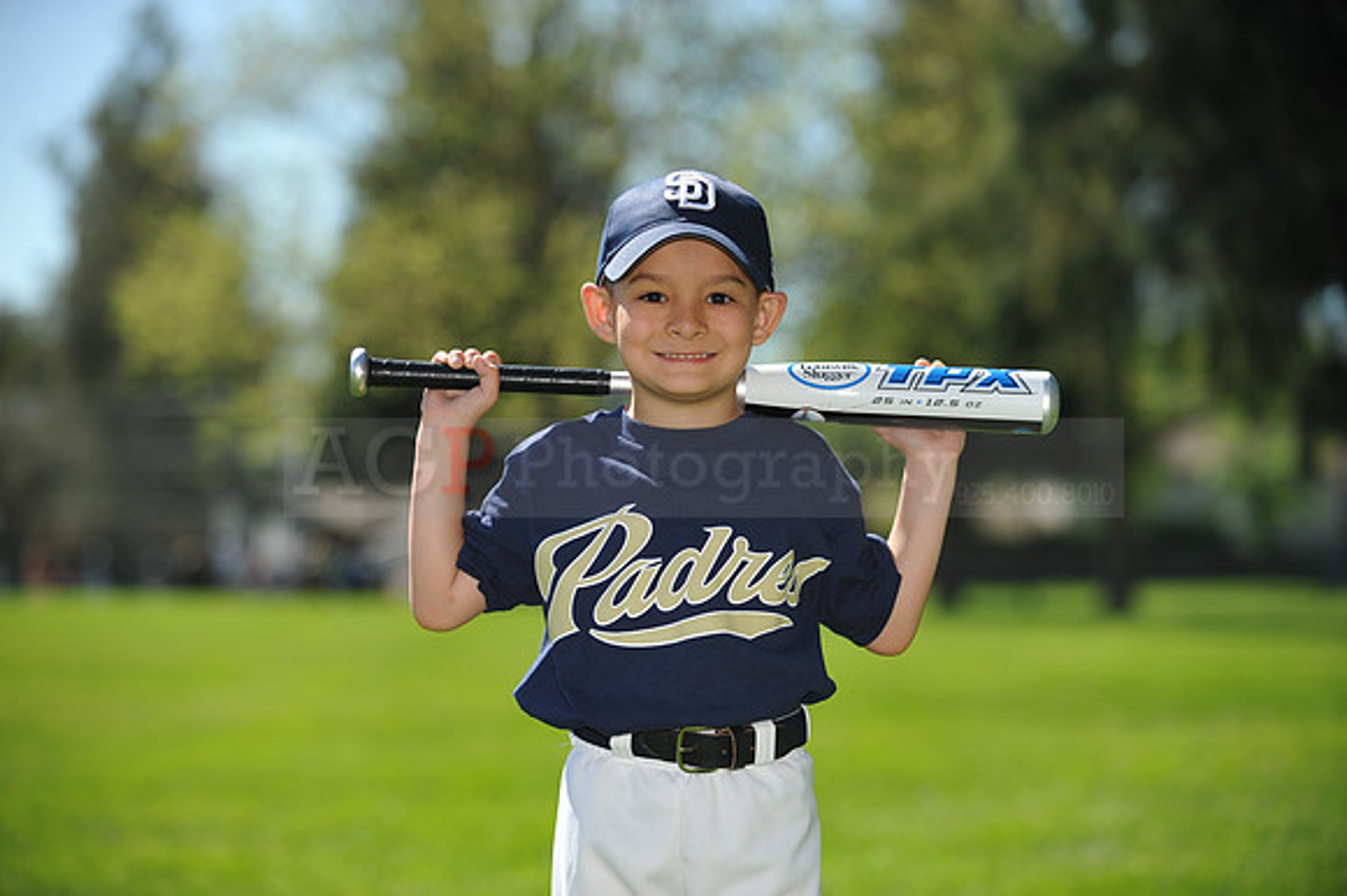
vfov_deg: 11.4
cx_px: 674
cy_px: 448
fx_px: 4487
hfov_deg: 17.1
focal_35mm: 120
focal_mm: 120
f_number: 4
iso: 200
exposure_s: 1/1250
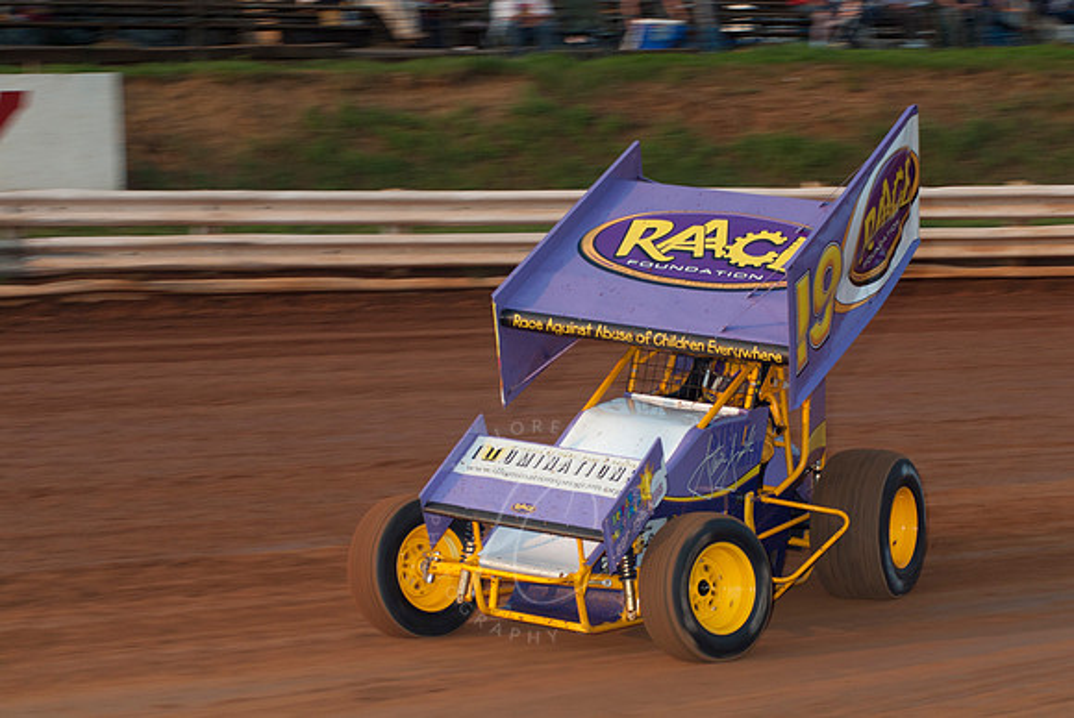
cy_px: 359
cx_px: 537
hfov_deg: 17.0
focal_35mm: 120
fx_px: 3584
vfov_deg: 11.4
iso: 100
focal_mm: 80
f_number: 5.6
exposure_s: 1/400
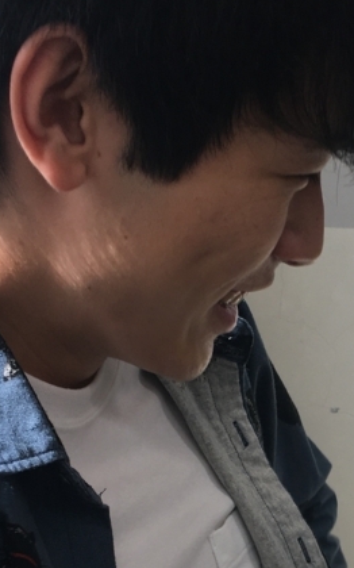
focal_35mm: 75
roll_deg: -0.8
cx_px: 334
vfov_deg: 26.5
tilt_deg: -18.5
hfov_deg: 17.1
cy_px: 523
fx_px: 1159
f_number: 2.2
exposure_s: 1/120
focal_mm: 4.15
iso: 25
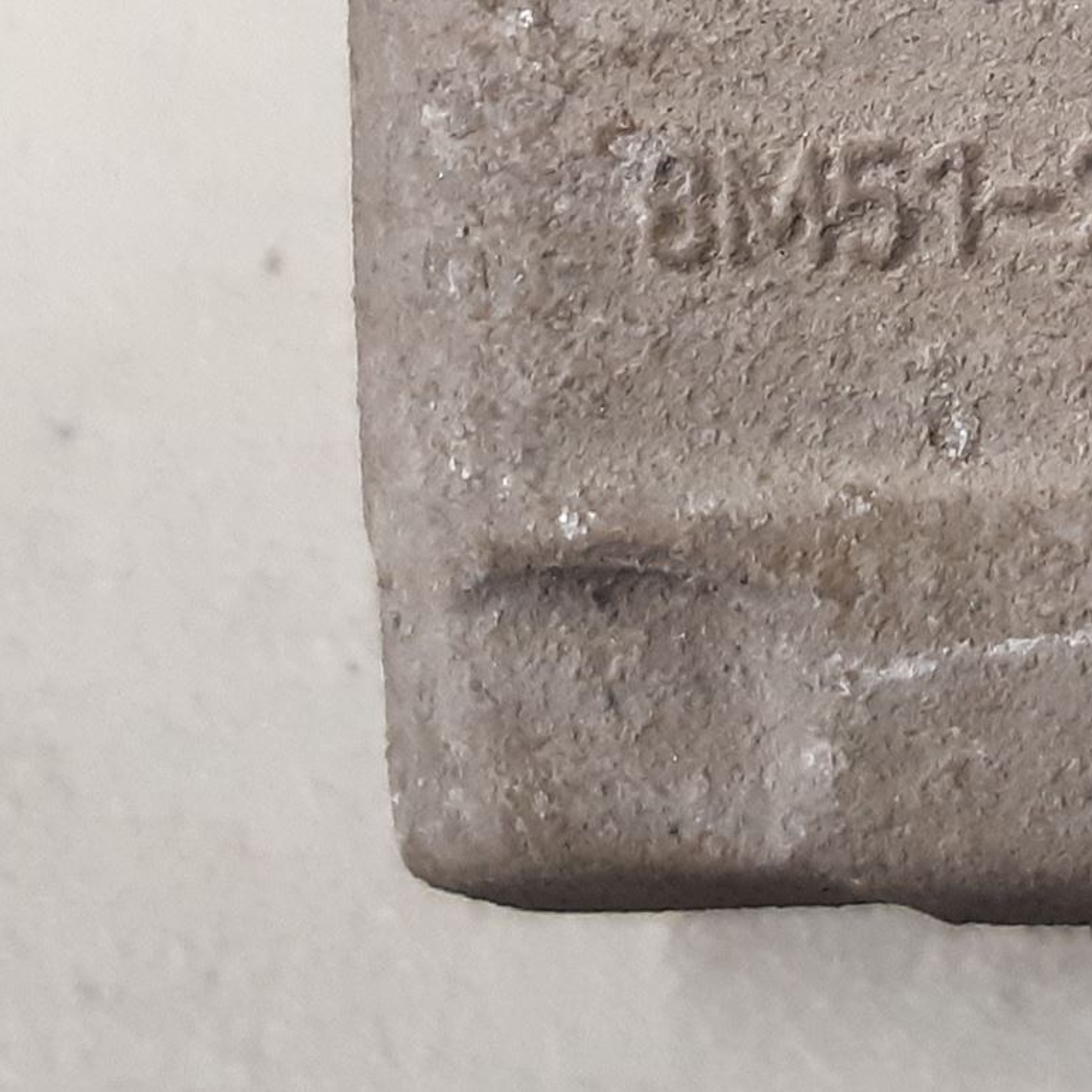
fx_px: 2177
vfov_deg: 27.7
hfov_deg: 25.9
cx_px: 1214
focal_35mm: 61
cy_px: 249
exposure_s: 1/50
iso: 250
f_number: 1.7
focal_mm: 3.93
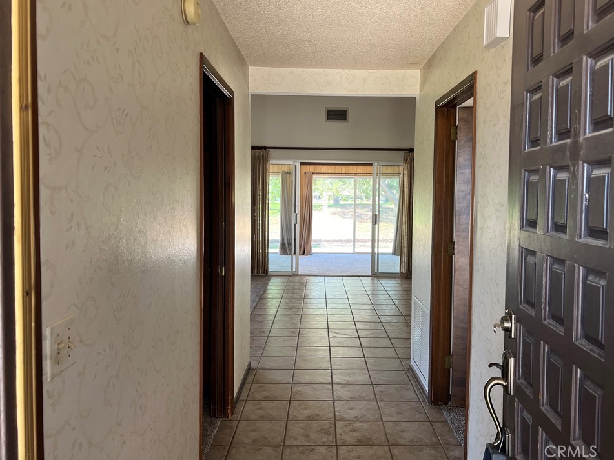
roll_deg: -0.8
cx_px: 325
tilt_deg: -3.5
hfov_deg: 63.4
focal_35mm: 28
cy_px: 213
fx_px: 497
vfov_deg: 49.7
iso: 80
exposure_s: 1/121
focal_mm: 5.7
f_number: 1.5
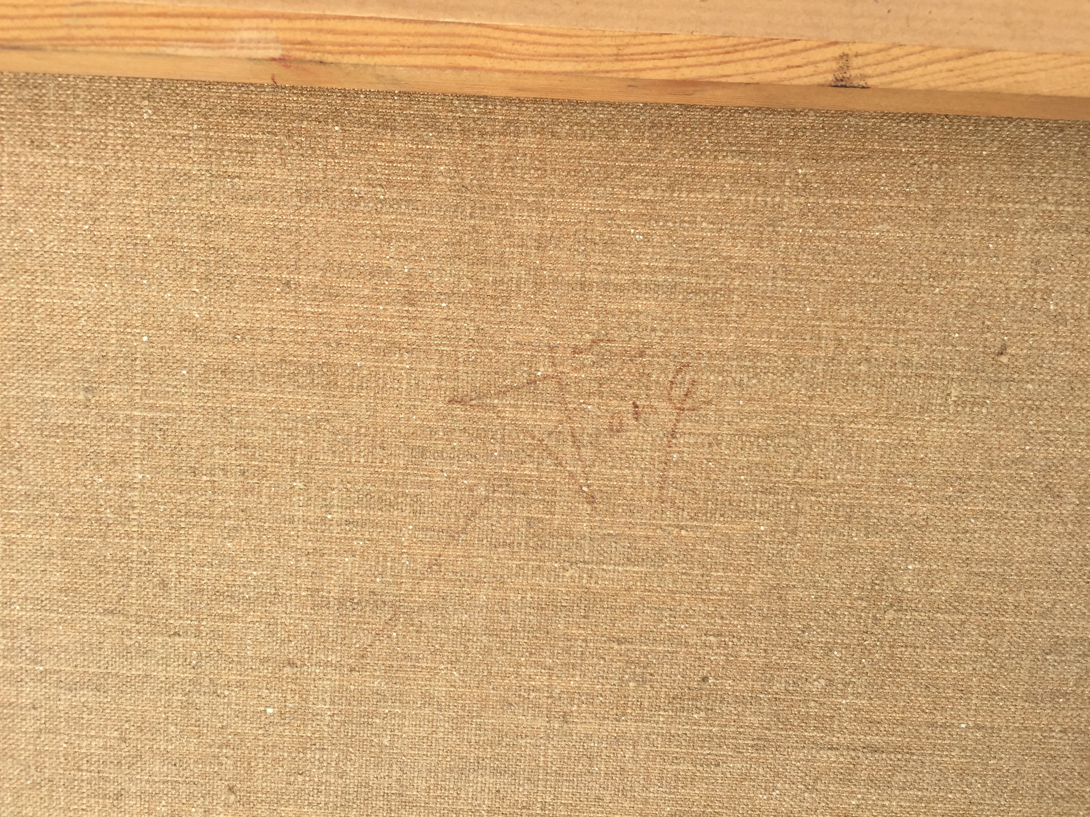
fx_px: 913
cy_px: 408
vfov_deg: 48.2
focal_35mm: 29
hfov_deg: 61.7
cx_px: 545
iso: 32
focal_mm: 4.15
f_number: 2.2
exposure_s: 1/1412
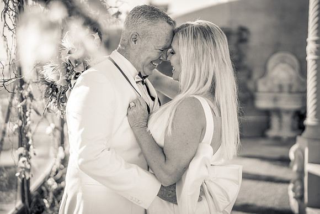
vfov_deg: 27.0
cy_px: 107
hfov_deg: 39.6
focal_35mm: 50
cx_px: 160
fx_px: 445
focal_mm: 50
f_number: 1.2
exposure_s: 1/3200
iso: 125
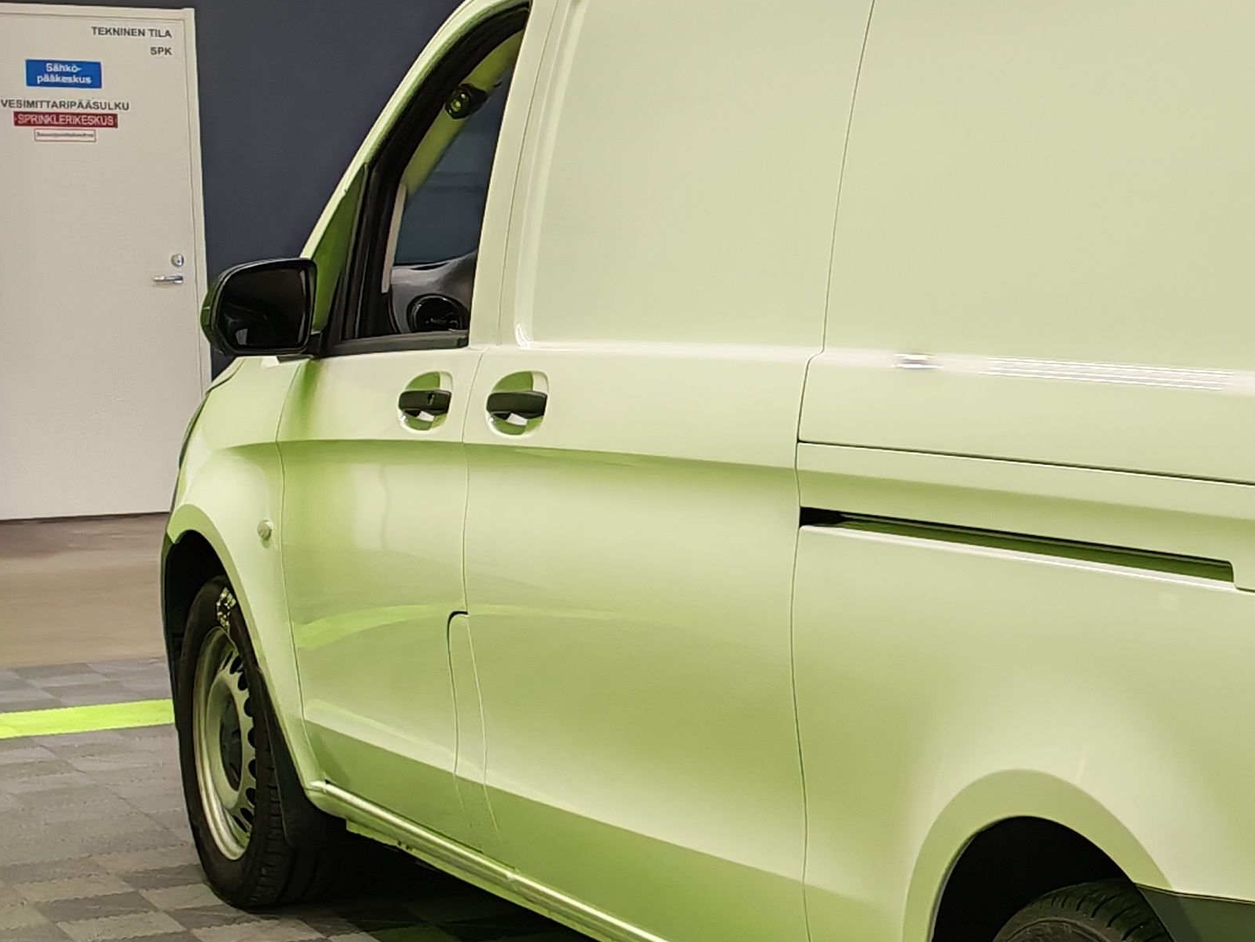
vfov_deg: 16.4
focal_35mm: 90
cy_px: 600
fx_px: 3263
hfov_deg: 20.6
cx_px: 1429
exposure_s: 1/100
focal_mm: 6.12
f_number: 1.9
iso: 497
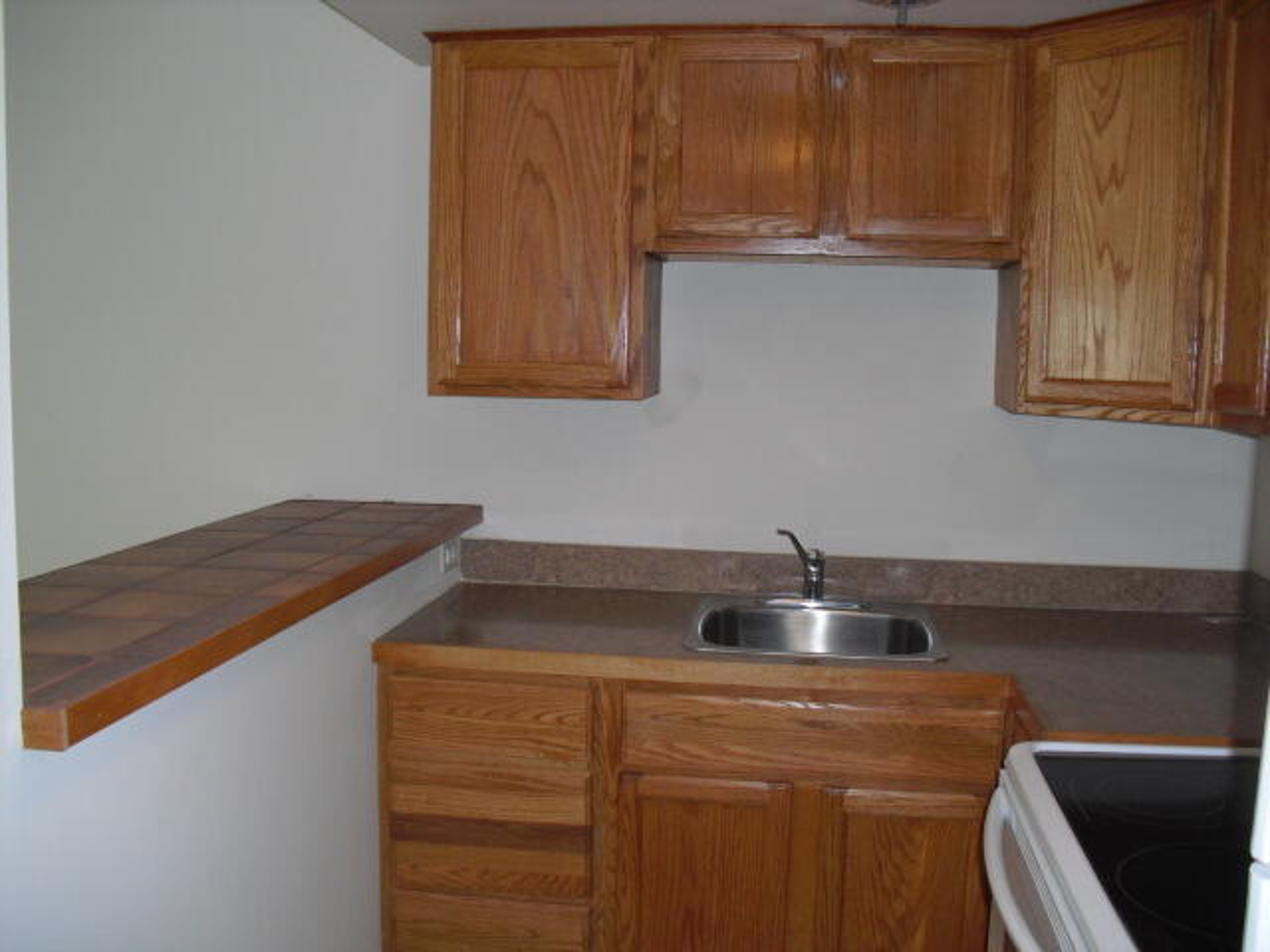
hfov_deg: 51.4
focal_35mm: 36
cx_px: 635
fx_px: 1321
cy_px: 476
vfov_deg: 39.7
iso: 200
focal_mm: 6.3
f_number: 3.1
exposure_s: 1/100
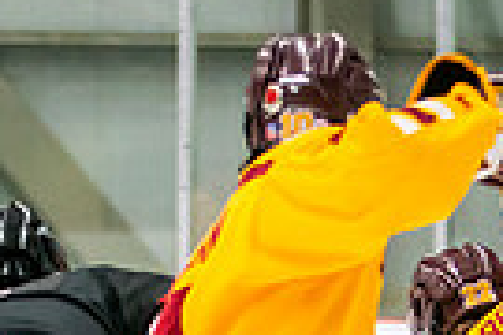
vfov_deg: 3.3
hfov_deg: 5.0
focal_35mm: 414
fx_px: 5784
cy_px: 508
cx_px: 333
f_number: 2.8
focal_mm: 70
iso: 2500
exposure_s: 1/640
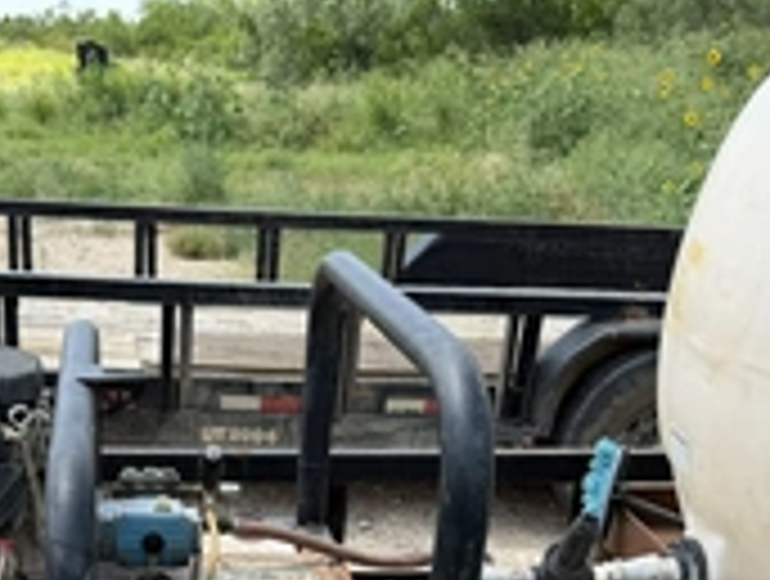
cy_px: 647
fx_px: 1248
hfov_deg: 33.9
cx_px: 234
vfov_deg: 24.4
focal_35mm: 56
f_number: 1.78
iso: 80
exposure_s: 1/2053
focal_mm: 6.76
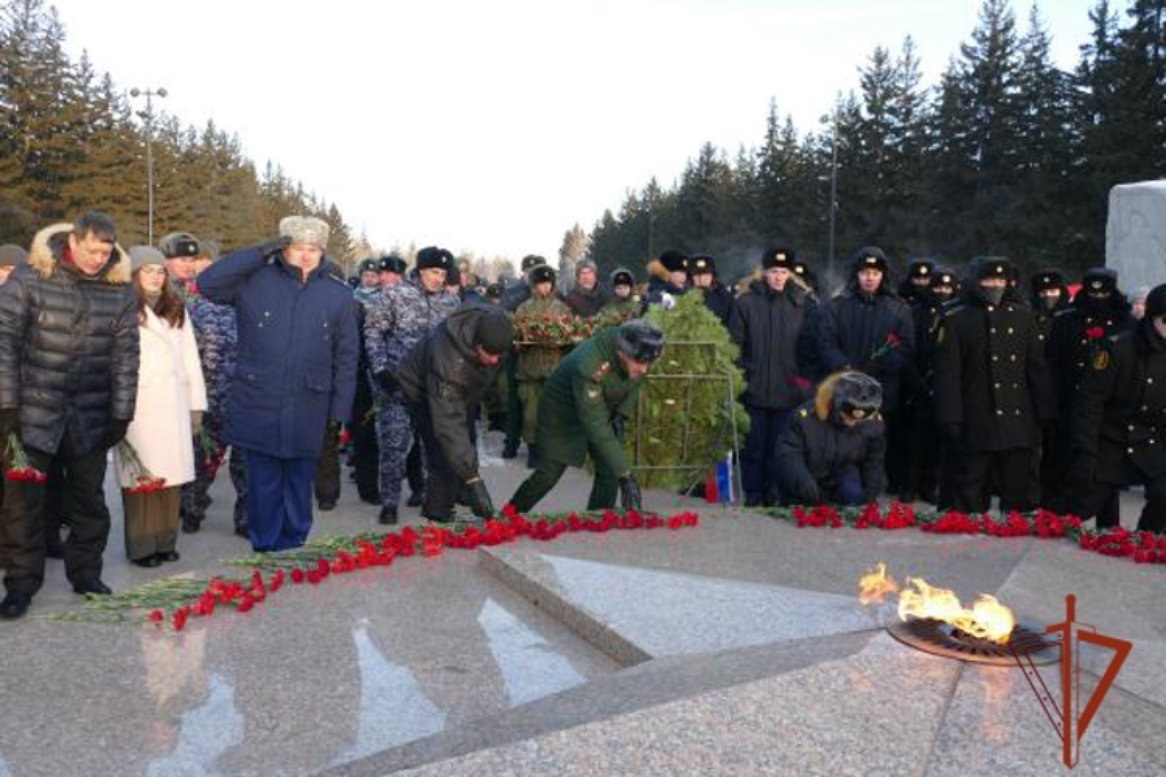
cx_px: 583
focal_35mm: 32
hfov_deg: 58.7
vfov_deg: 41.1
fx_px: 1036
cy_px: 388
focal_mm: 11.6
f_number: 3
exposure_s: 1/200
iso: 125
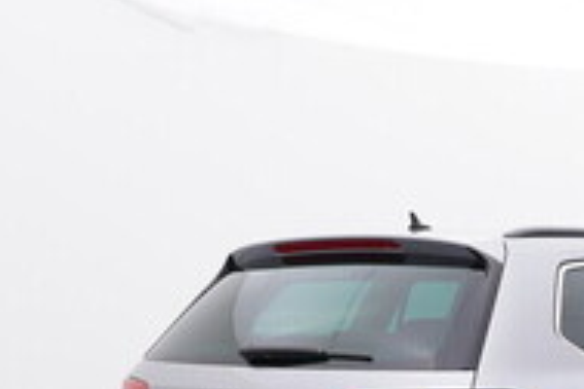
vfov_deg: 19.6
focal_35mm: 65
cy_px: 458
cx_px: 672
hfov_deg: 27.6
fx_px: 1062
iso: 200
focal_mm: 15
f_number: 5
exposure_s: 1/80
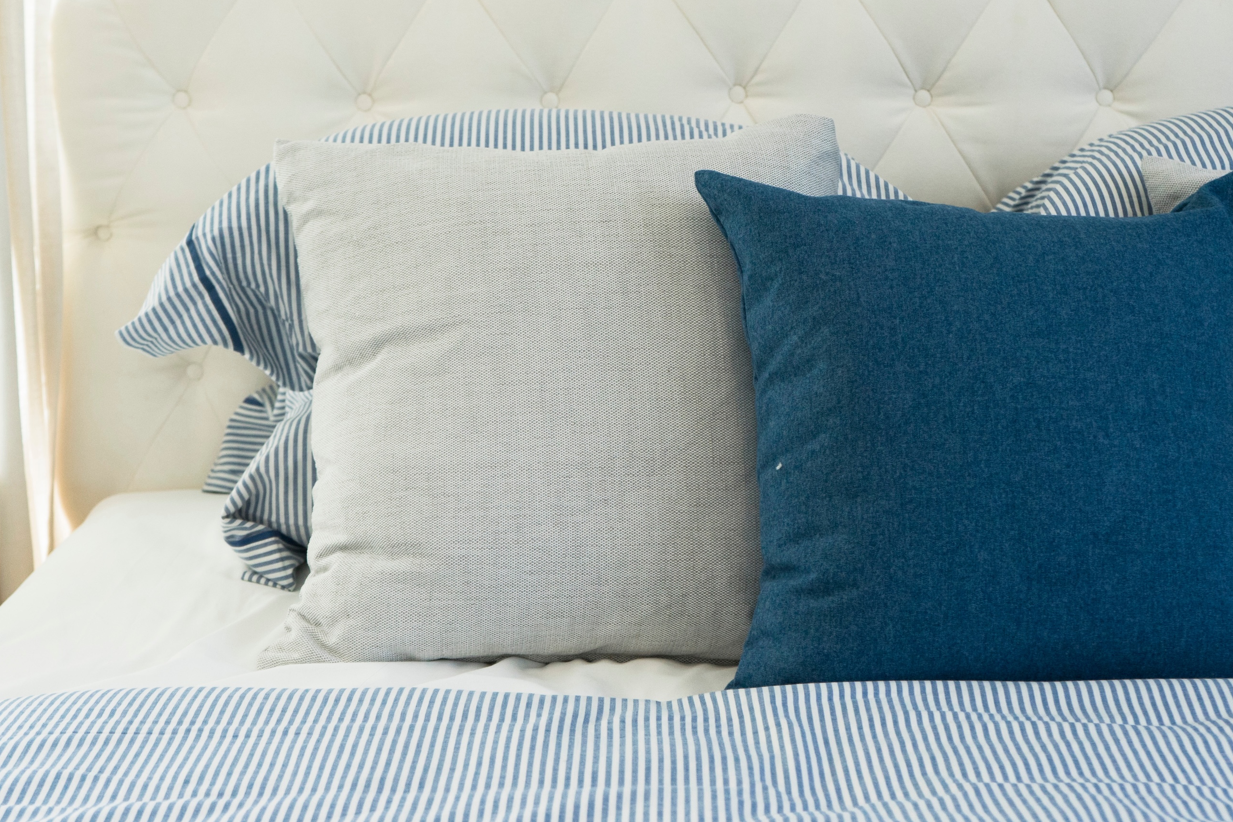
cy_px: 314
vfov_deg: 25.5
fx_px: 1815
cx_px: 638
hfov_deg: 37.5
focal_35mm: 53
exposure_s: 1/250
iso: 640
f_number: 4.5
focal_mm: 35
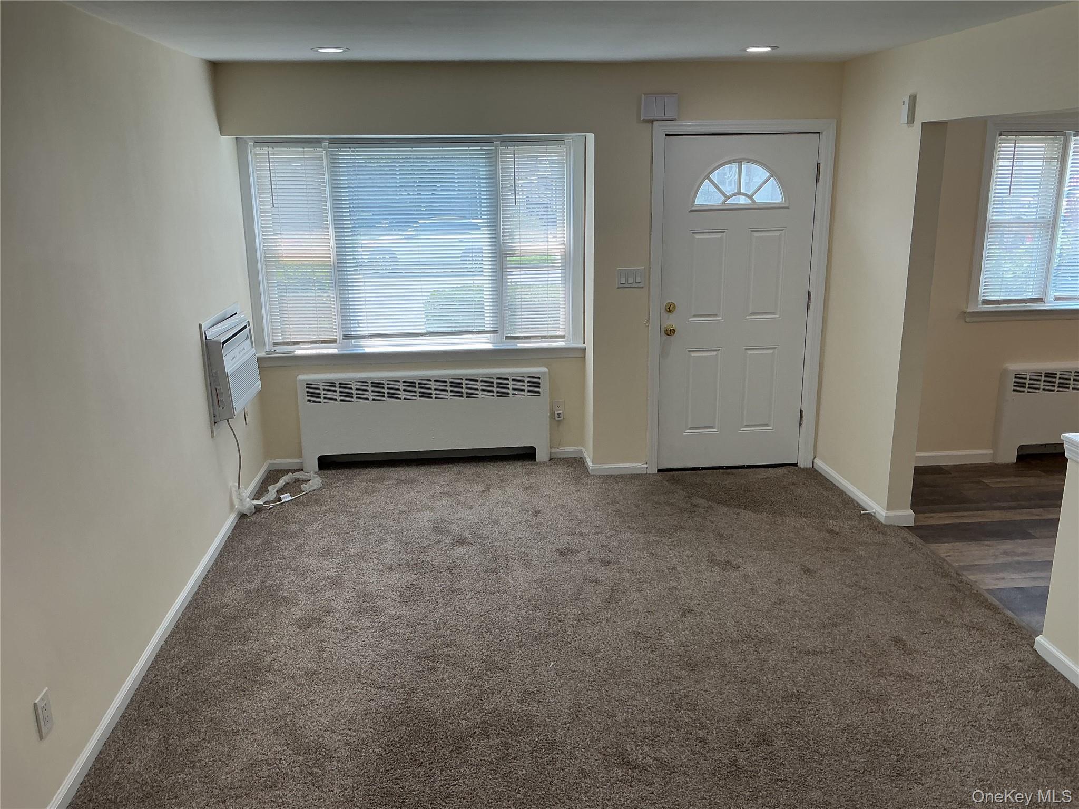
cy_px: 404
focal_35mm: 29
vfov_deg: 48.2
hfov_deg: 61.7
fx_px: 904
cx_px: 540
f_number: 1.8
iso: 32
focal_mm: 3
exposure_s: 1/161
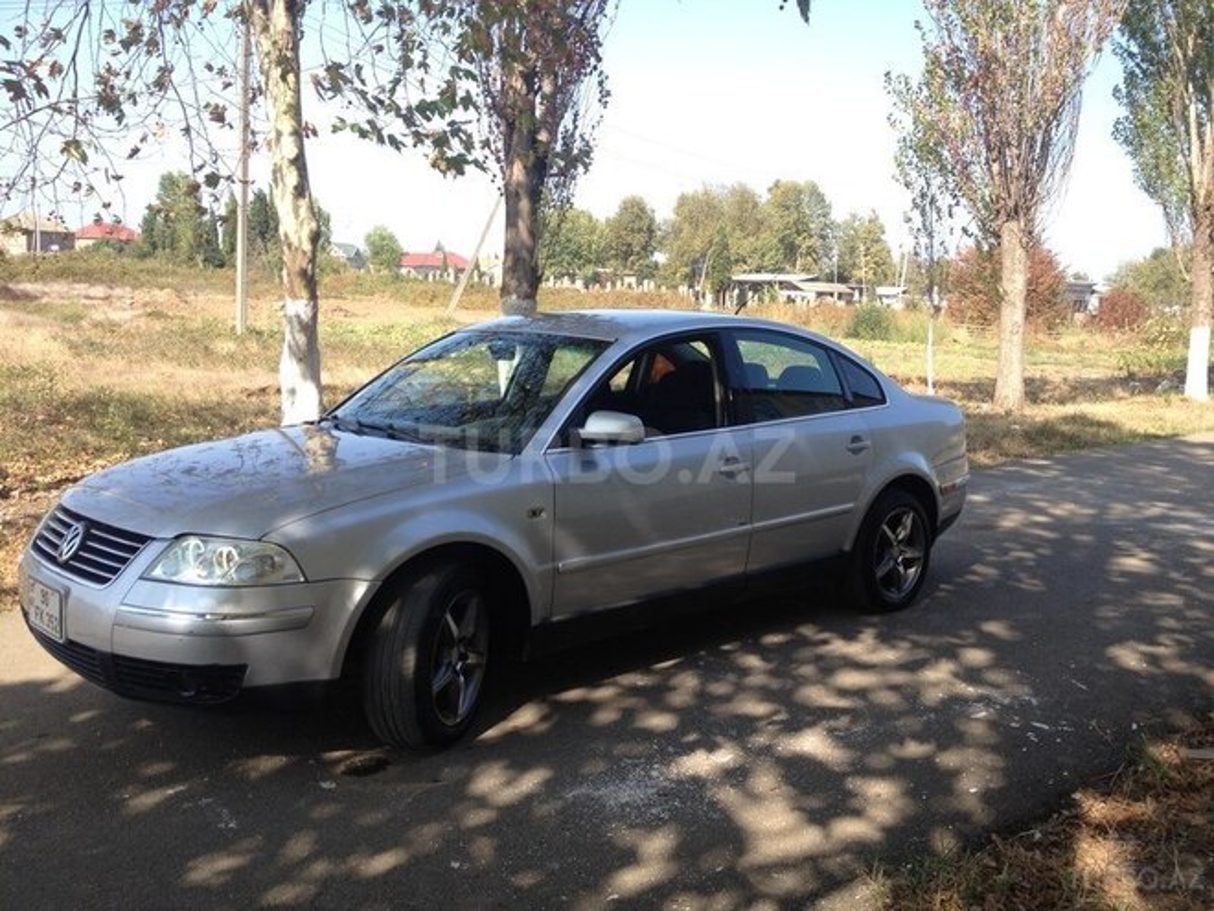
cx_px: 607
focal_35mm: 35
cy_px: 456
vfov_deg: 40.7
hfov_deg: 52.6
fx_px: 1227
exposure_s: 1/620
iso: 50
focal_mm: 4.28
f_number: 2.4
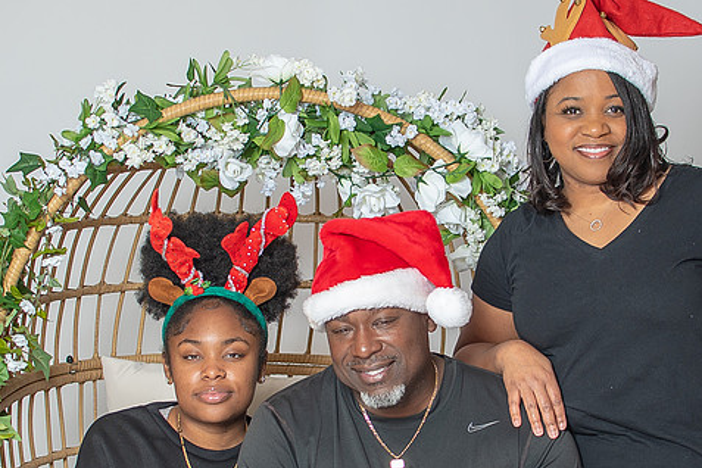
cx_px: 382
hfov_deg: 20.8
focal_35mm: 98
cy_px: 284
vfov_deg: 14.0
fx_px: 1911
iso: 100
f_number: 3.2
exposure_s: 1/250
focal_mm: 35
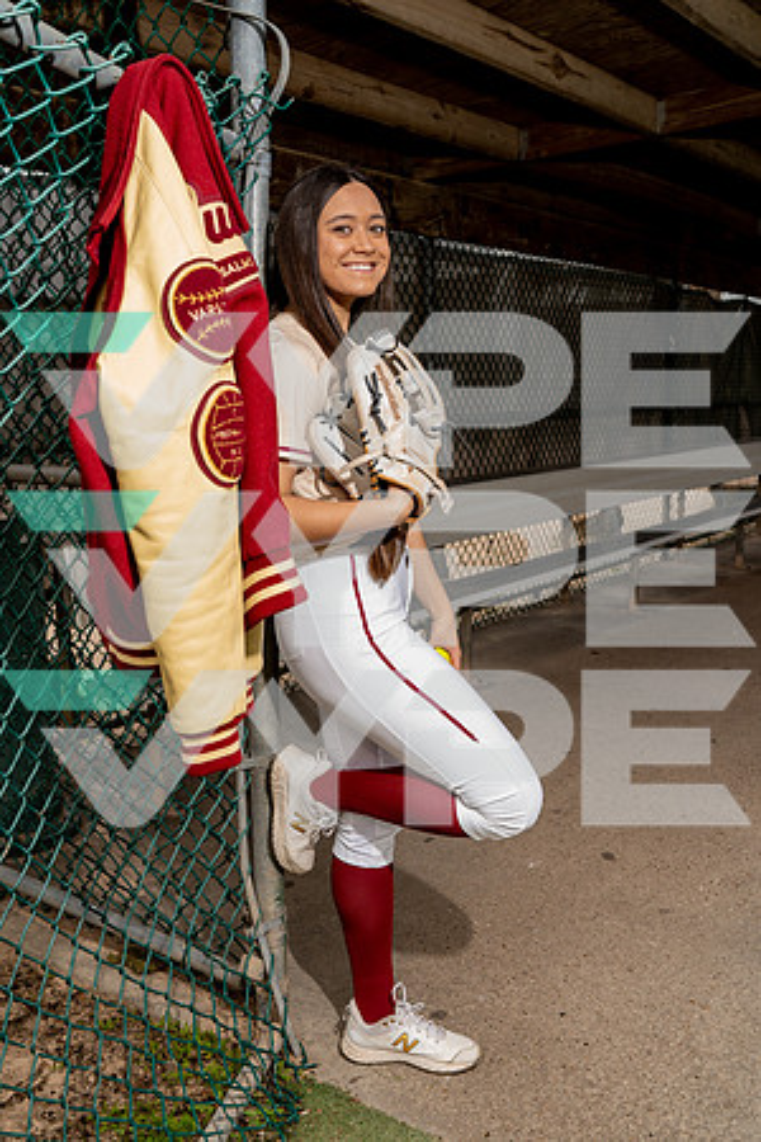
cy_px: 571
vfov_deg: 54.4
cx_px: 380
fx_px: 1110
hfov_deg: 37.9
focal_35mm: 35
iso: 80
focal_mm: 35
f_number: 5.6
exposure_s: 1/250
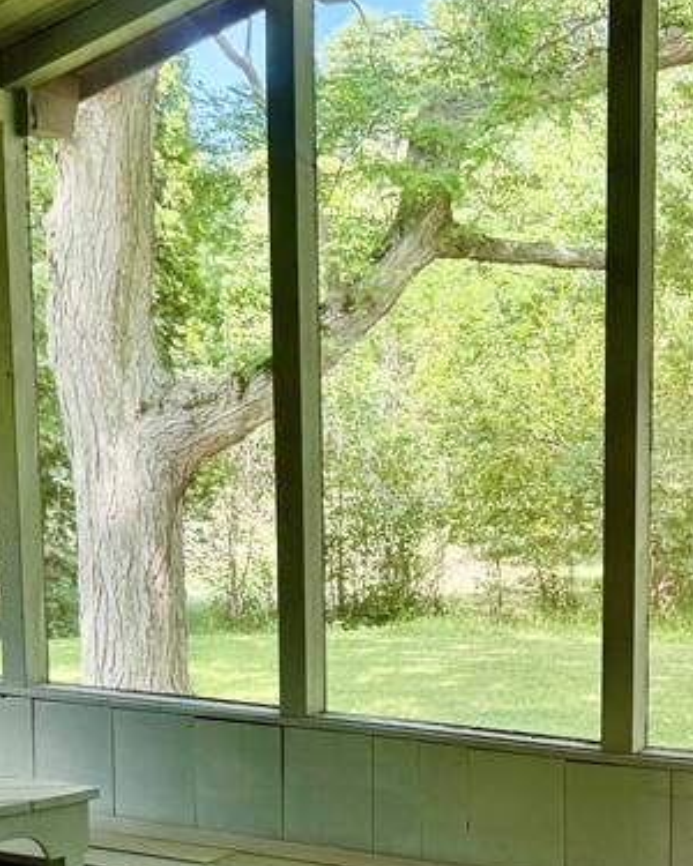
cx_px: 624
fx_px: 1641
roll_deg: -1.2
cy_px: 656
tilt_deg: -7.5
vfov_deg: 29.1
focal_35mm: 64
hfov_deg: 23.2
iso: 64
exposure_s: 1/145
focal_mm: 6.76
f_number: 1.78
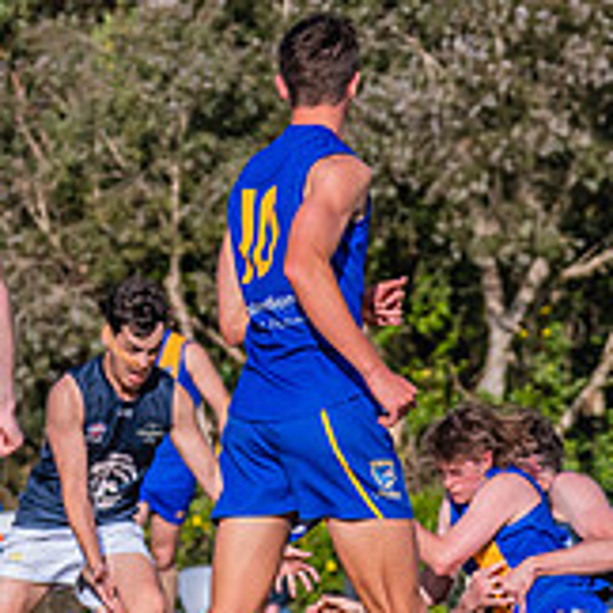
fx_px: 14646
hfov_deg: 2.4
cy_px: 542
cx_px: 305
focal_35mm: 731
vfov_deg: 2.4
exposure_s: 1/2000
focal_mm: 210
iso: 800
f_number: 10
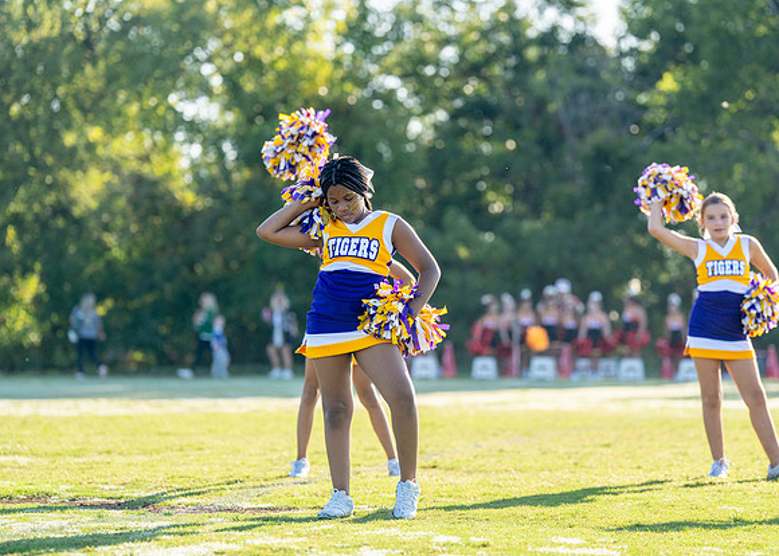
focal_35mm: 142
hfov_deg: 14.1
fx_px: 3144
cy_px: 277
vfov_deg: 10.1
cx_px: 414
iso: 400
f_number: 2.8
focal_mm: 127
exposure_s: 1/2000
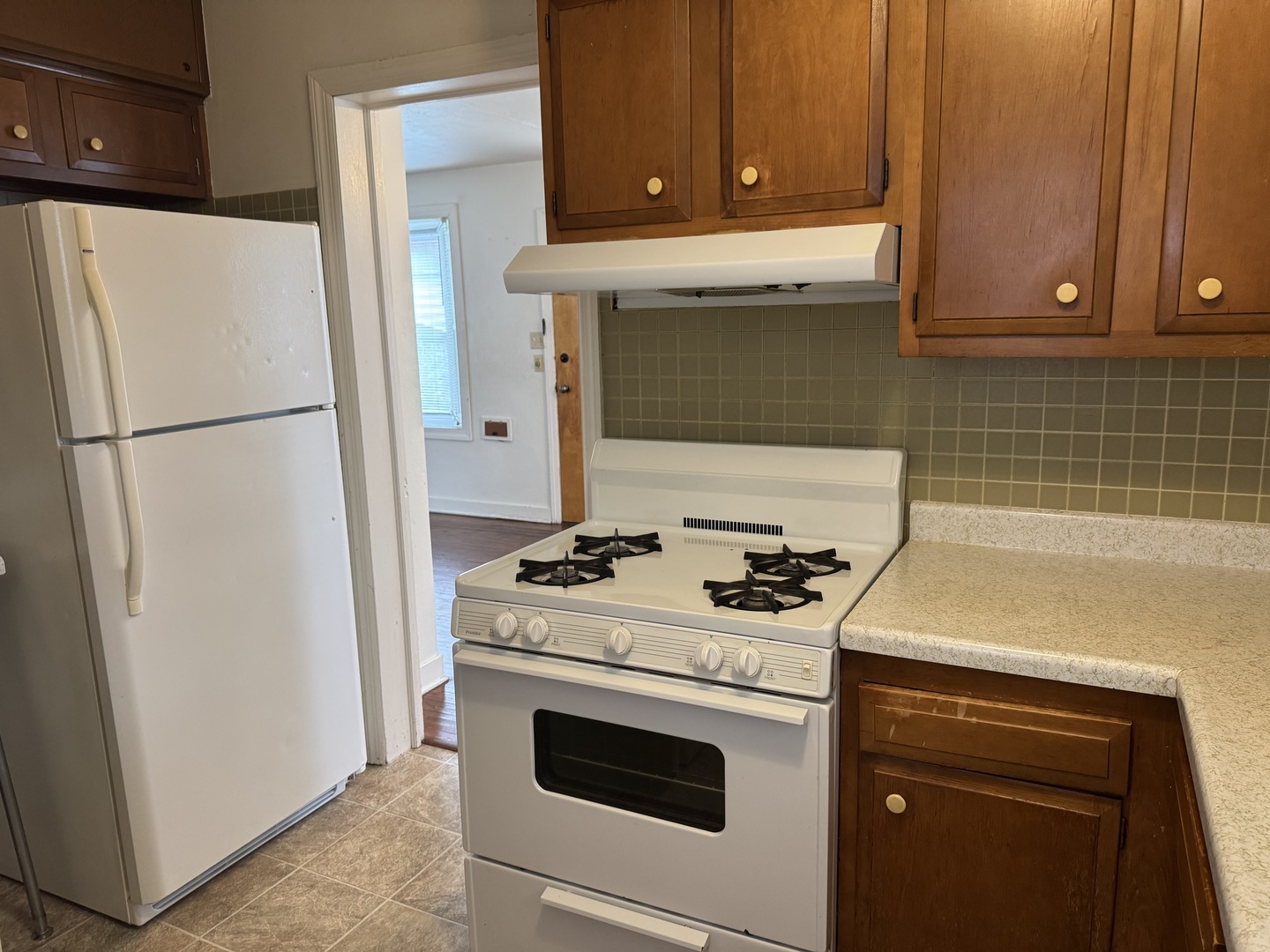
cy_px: 476
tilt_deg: -10.2
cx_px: 635
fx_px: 881
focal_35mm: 24
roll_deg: +1.9
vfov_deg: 56.8
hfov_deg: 71.6
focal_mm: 6.76
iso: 250
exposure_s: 1/60
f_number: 1.78
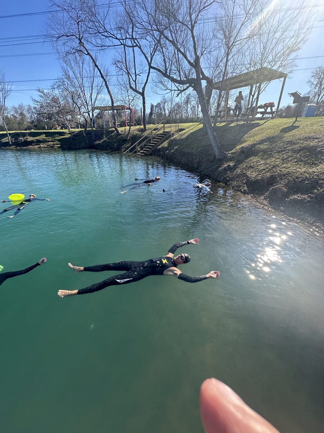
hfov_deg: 85.7
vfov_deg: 102.1
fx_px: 175
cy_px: 216
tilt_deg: -25.0
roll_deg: +1.9
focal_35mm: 14
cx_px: 162
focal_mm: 2.22
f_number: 2.2
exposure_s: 1/666
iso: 40
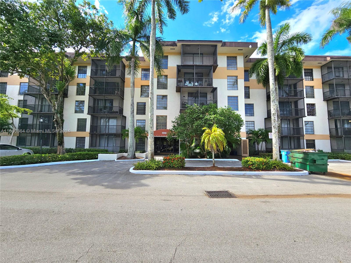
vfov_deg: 89.9
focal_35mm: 13
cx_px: 176
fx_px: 132
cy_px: 132
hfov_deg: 106.2
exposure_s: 1/1429
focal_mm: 2.2
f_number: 2.2
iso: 50
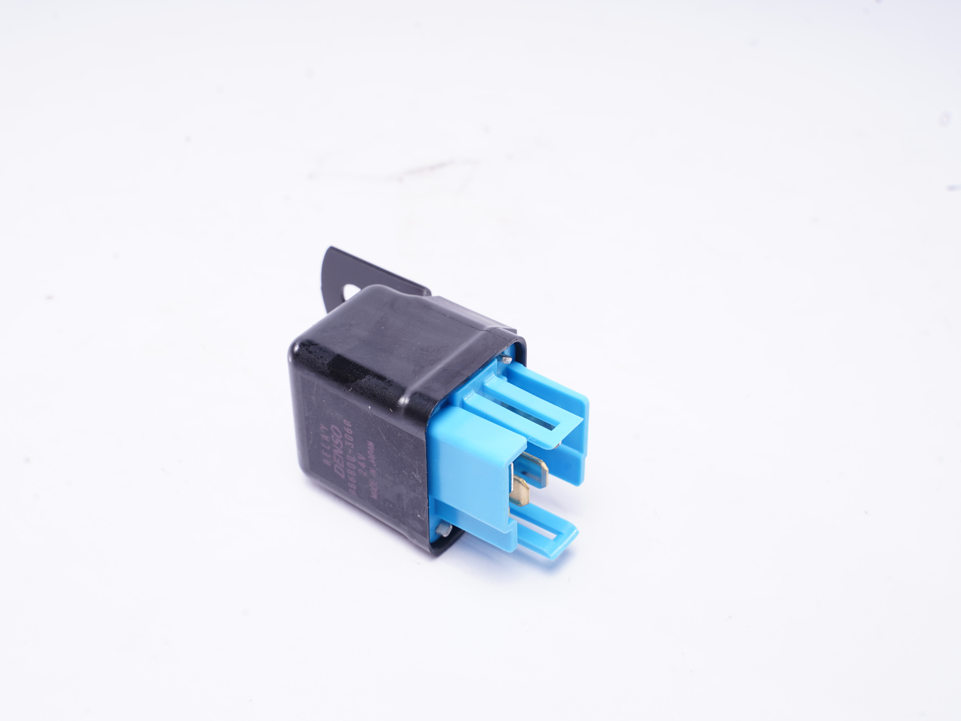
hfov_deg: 35.5
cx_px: 432
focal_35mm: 54
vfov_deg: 27.0
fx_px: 1499
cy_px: 362
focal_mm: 49
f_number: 13
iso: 125
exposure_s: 1/125
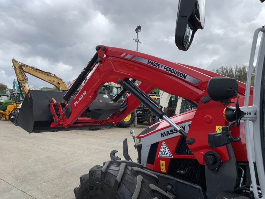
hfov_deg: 61.7
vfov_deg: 48.2
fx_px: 222
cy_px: 100
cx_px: 132
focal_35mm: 29
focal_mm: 3
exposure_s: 1/883
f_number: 1.8
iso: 16
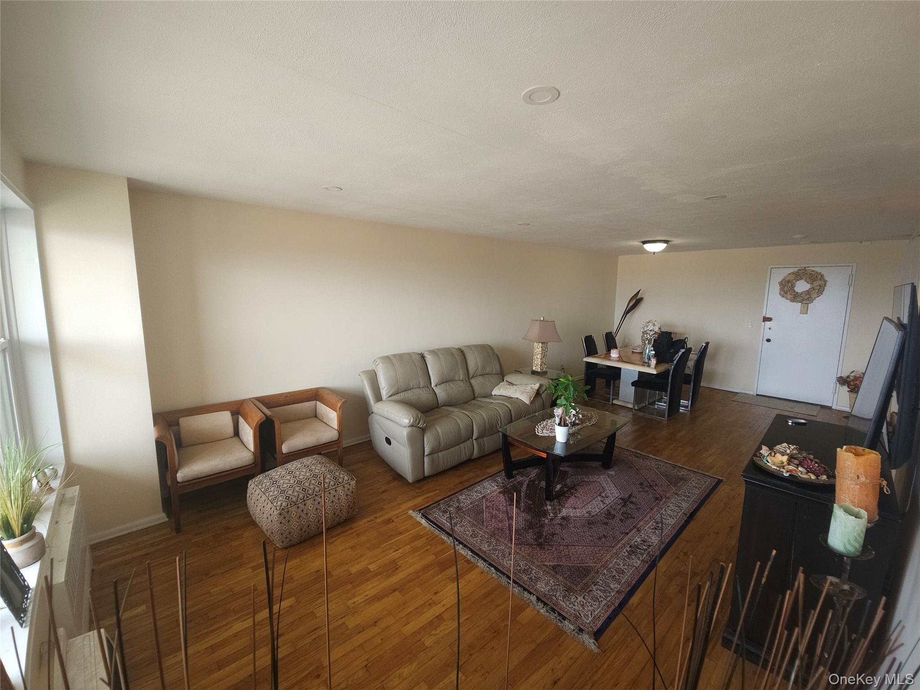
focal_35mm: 13
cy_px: 345
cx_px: 460
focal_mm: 2.2
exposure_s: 1/30
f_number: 2.2
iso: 64
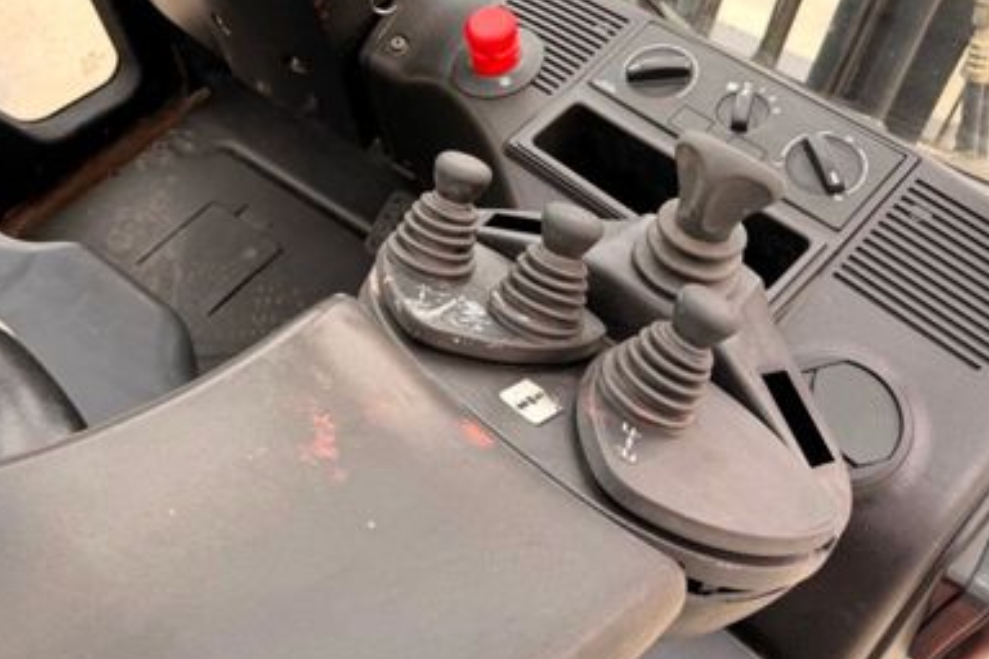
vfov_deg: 33.3
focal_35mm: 39
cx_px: 304
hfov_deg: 48.4
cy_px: 142
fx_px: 1071
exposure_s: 1/376
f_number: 1.78
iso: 80
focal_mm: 6.76
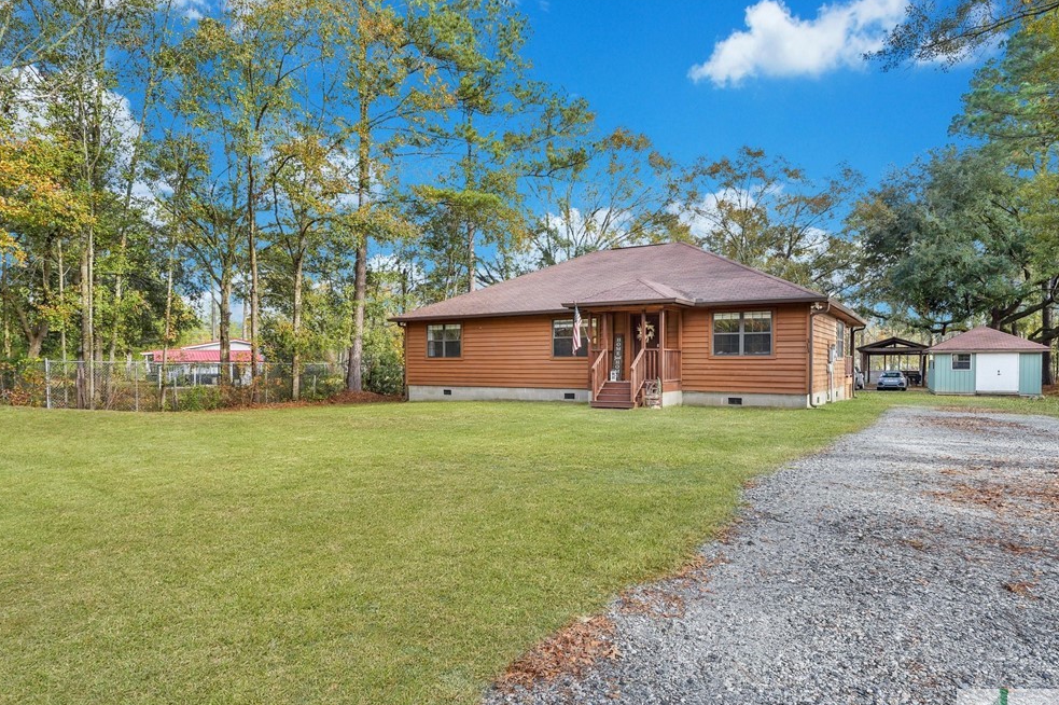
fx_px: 617
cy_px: 378
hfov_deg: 81.2
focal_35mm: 21
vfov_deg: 59.4
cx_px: 559
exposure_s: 1/25
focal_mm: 19
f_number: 11
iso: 100
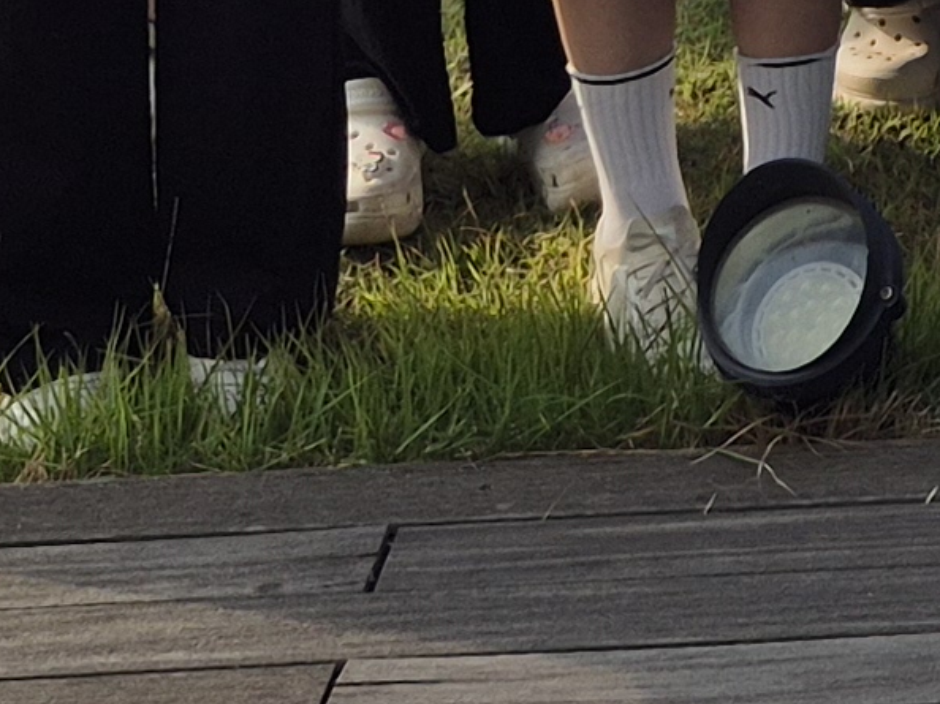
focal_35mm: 155
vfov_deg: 8.0
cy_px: -1516
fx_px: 4207
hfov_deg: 12.0
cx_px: 1552
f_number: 1.8
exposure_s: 1/1984
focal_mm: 5.4
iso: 25
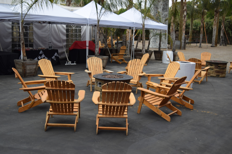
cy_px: 77
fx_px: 251
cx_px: 116
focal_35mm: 39
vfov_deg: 34.2
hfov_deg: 49.6
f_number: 4
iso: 400
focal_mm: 26
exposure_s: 1/1000
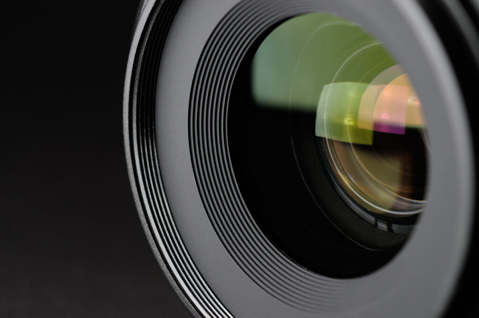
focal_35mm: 90
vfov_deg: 15.1
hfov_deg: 22.6
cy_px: 159
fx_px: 1196
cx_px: 240
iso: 200
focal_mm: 60
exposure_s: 1/160
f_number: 8
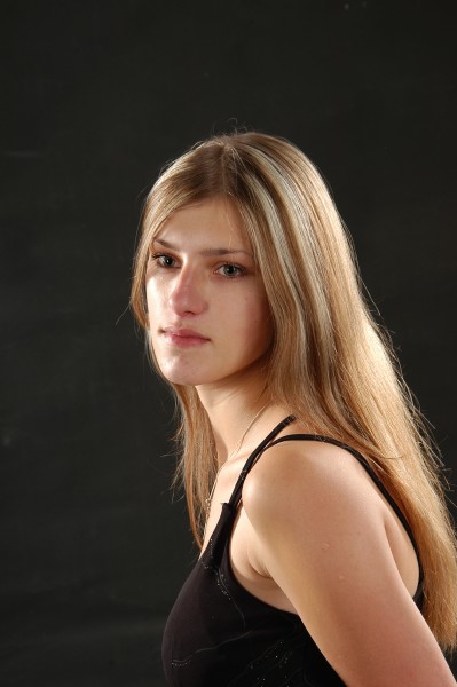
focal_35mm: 90
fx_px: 1717
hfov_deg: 15.2
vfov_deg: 22.6
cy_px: 344
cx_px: 228
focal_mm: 60
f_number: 9
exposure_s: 1/125
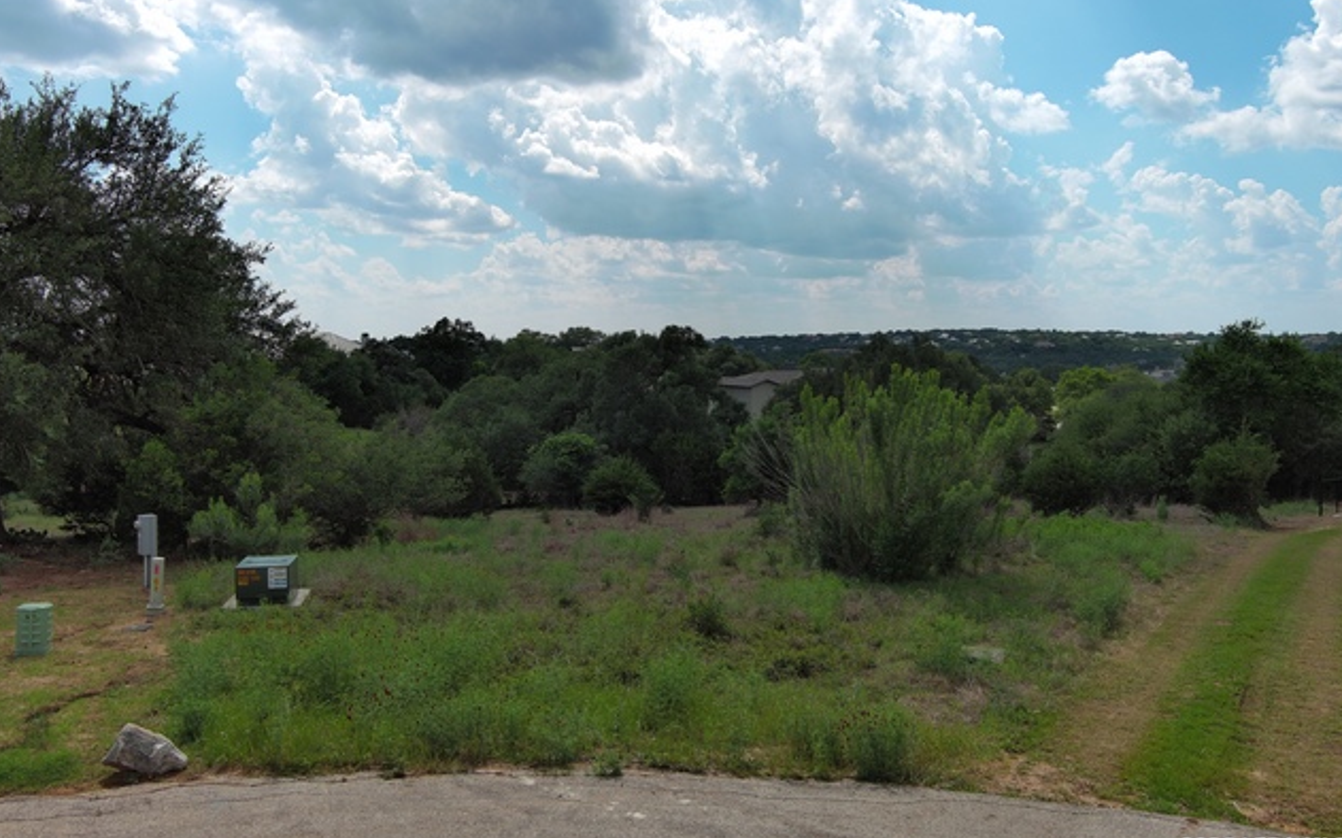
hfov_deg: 62.9
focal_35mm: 30
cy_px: 403
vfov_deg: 41.8
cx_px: 670
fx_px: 1097
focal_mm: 10.57
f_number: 2.8
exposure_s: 1/2398
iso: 100
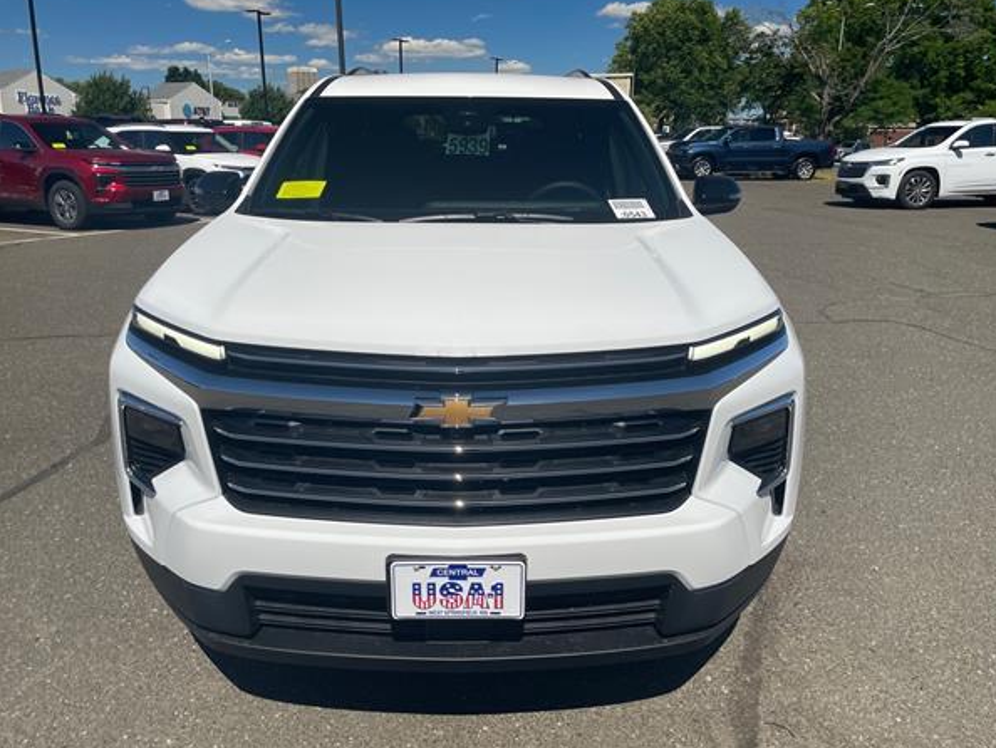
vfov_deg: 49.8
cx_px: 480
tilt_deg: -16.0
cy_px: 377
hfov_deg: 63.4
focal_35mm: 28
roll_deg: +0.2
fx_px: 806
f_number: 1.6
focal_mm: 4.2
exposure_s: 1/4651
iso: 32
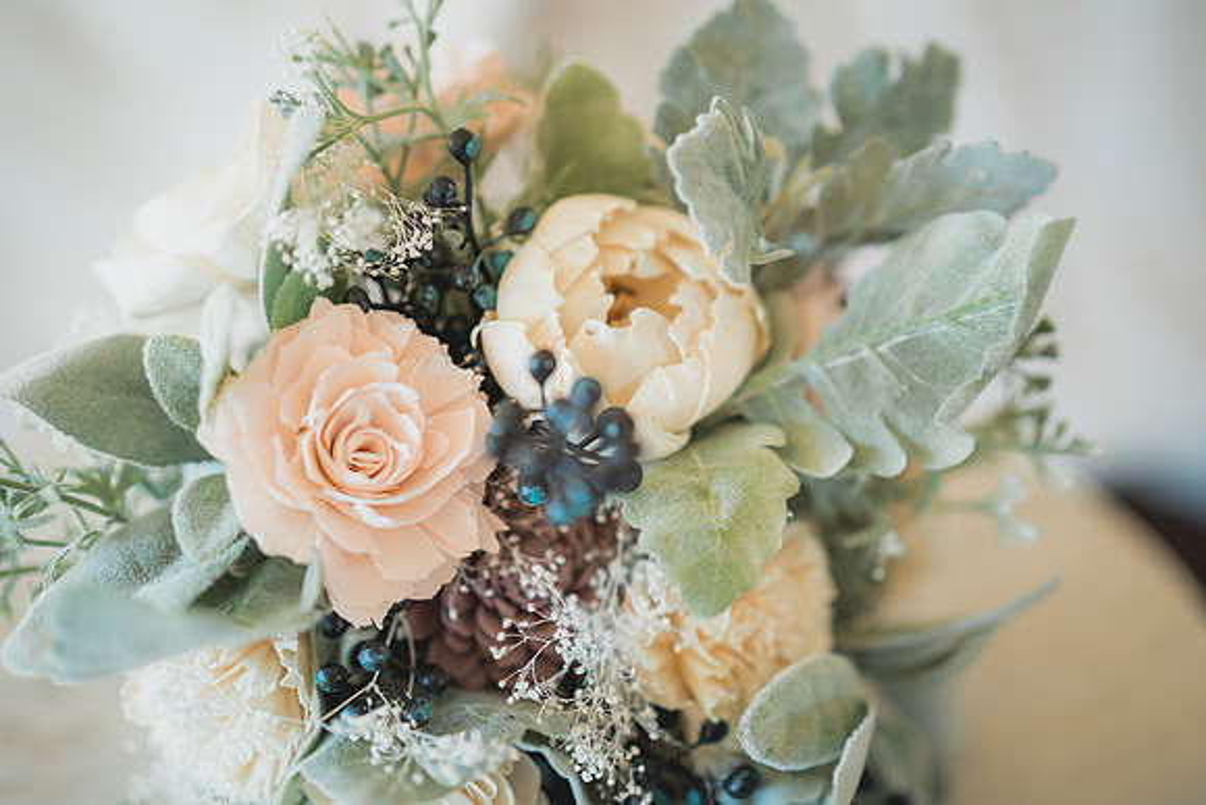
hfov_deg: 39.4
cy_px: 402
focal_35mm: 50
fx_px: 1682
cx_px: 603
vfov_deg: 26.9
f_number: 1.4
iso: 500
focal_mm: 50
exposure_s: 1/320
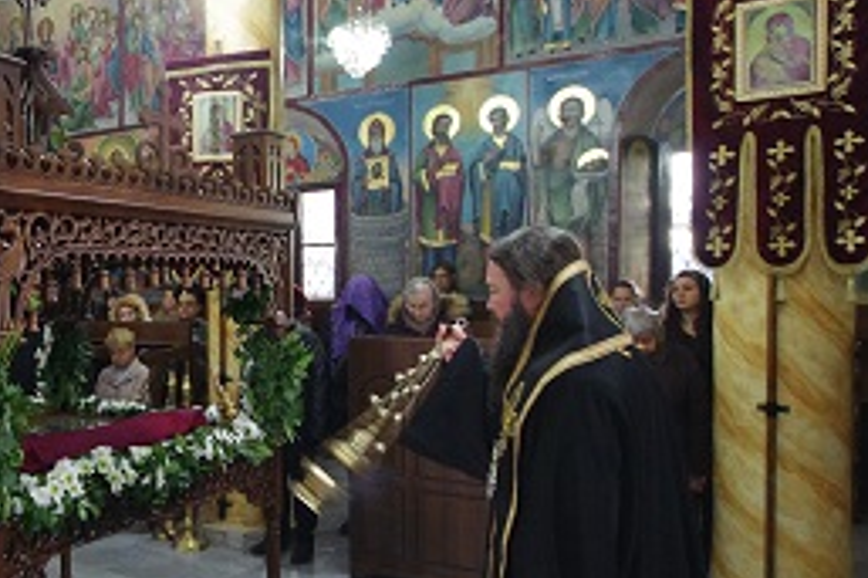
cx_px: 91
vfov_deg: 37.8
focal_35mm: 35
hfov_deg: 48.8
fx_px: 843
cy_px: 287
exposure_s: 1/25
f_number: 4
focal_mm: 10
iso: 1600
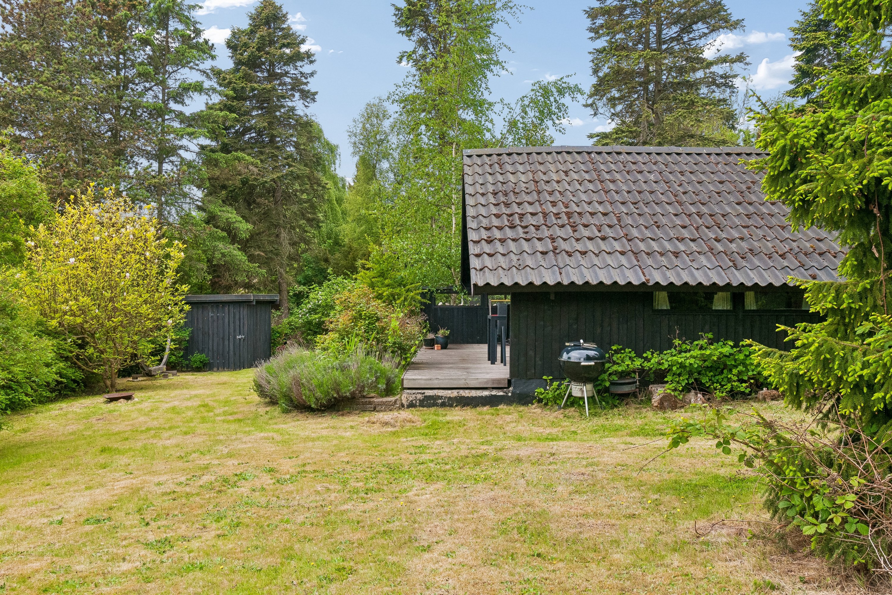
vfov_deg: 36.9
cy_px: 298
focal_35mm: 36
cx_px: 446
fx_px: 892
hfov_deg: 53.1
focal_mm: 24
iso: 400
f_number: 10
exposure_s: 1/250
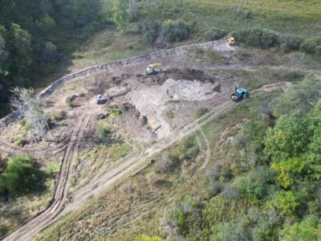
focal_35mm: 24
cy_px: 120
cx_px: 160
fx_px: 223
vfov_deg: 56.8
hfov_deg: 71.6
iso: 110
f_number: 1.7
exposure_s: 1/400
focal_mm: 6.72
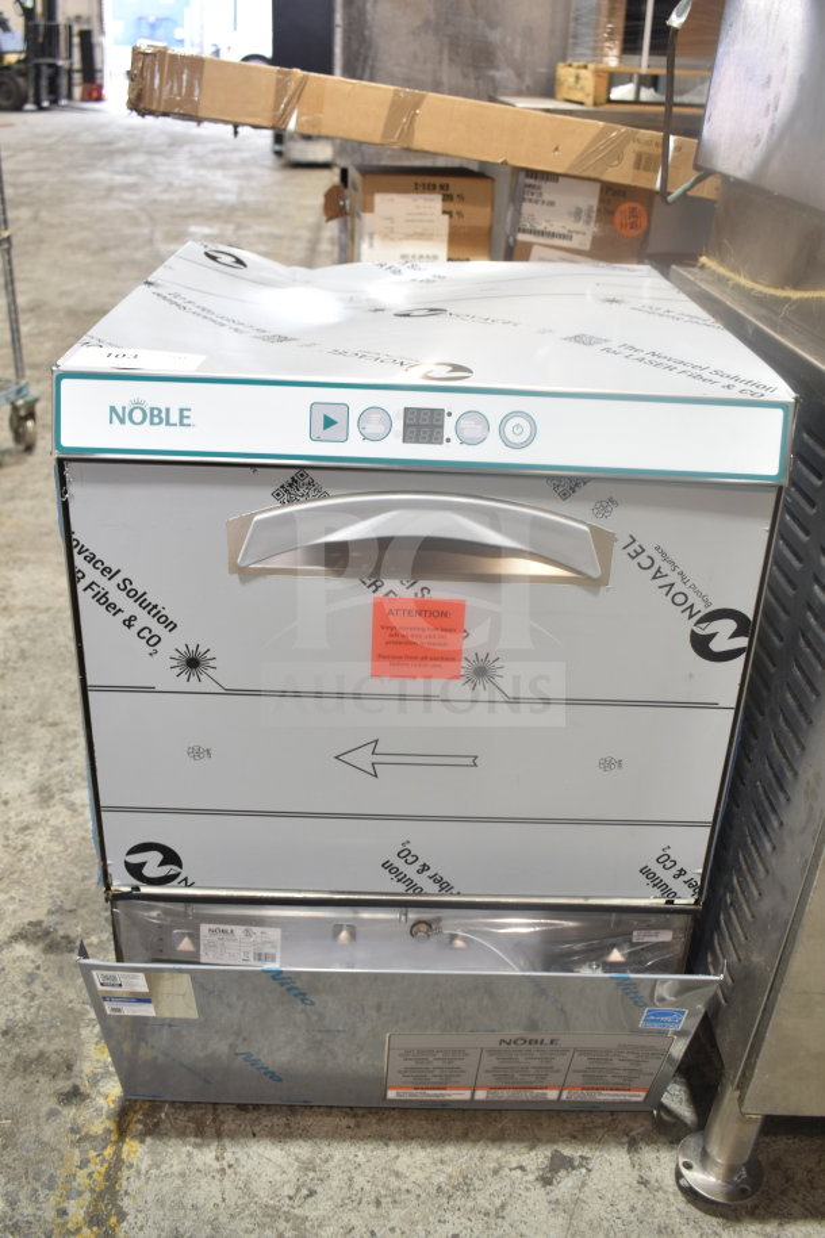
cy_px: 619
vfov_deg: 57.2
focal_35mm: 33
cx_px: 412
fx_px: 1134
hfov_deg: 40.0
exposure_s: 1/40
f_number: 3.8
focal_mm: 22
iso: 360
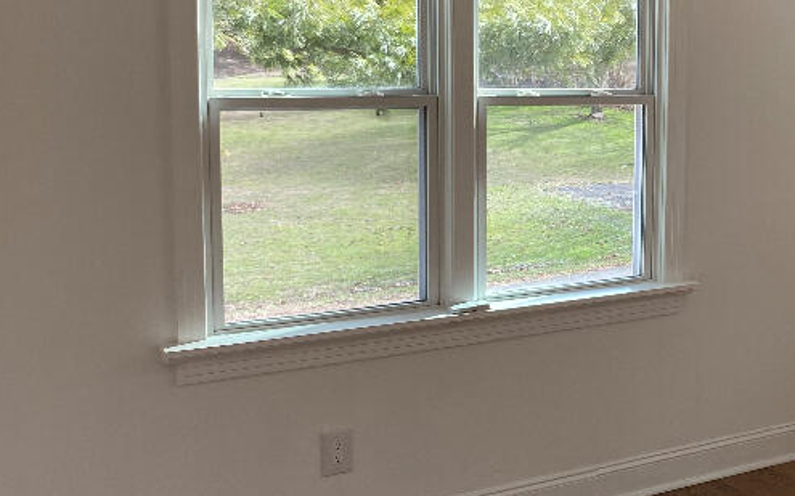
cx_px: 734
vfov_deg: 22.7
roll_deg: -0.7
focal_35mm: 57
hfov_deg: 33.6
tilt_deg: -6.8
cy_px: 205
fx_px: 1235
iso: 32
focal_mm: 4.25
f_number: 1.8
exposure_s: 1/254
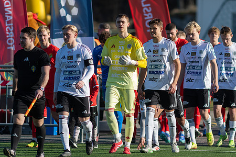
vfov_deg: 2.4
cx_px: 143
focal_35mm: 580
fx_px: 3802
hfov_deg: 3.6
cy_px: 88
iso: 100
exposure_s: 1/1250
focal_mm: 300
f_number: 3.2
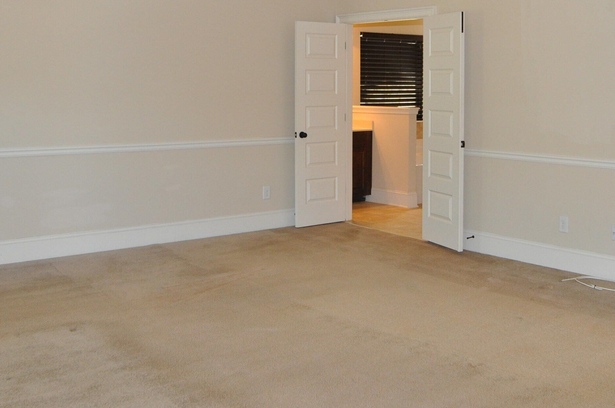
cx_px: 374
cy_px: 106
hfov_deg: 44.3
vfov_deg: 30.0
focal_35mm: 44
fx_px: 751
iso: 800
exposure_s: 1/60
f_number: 4
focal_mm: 18
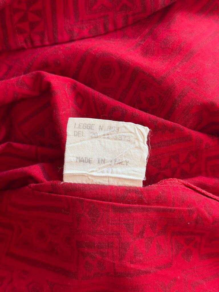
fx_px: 405
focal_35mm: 48
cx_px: 110
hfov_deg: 30.3
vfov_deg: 39.7
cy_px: 146
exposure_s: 1/99
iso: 100
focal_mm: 6.76
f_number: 1.78
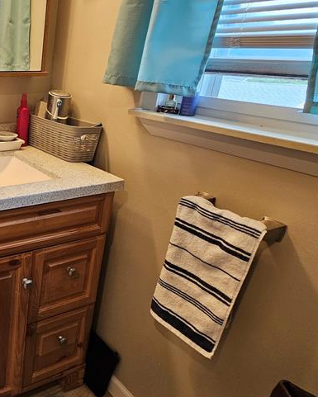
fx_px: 318
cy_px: 171
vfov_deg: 63.8
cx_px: -37
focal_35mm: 27
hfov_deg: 41.5
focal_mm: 2.2
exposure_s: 1/60
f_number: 2.2
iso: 160
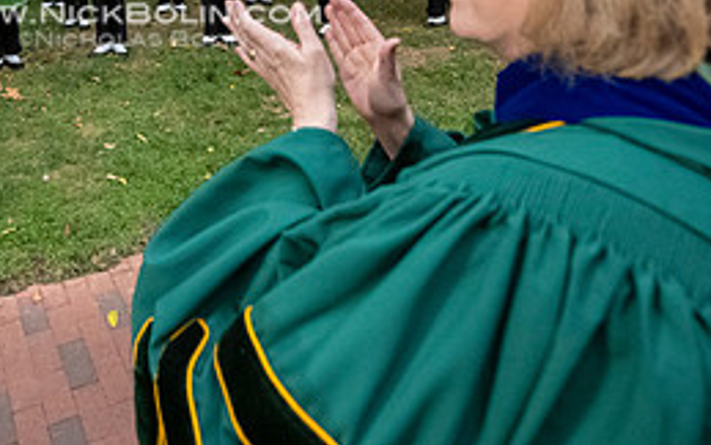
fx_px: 620
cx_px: 132
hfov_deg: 55.0
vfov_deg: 32.7
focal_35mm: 32
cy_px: -84
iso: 6400
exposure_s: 1/8000
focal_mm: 14
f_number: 4
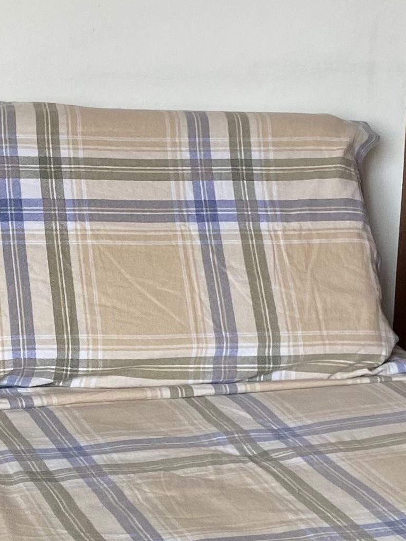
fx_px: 1611
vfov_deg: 19.1
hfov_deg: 14.0
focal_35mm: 103
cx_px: -57
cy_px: 275
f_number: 1.8
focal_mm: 4.25
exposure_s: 1/121
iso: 64
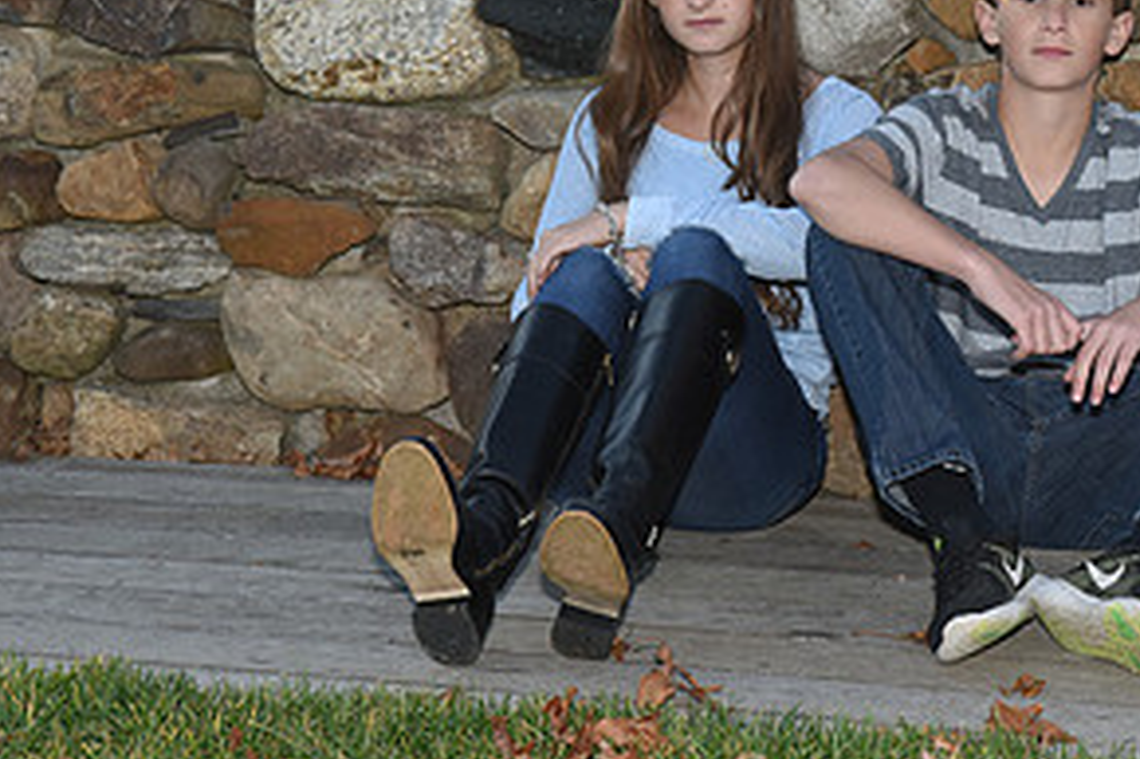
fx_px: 3481
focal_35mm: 110
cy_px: 140
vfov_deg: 12.4
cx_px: 869
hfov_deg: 18.5
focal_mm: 55
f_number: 9
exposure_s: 1/200
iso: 640
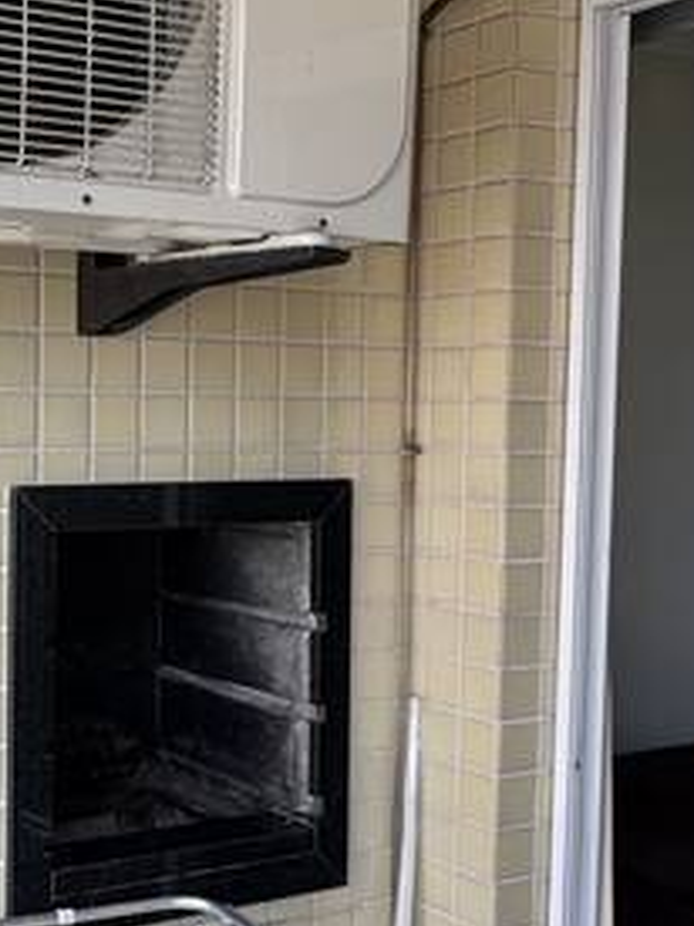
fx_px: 1471
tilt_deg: -3.9
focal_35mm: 55
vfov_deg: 34.9
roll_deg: +0.0
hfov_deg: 25.9
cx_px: 115
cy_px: 495
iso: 40
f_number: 2.2
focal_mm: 2.22
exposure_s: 1/200
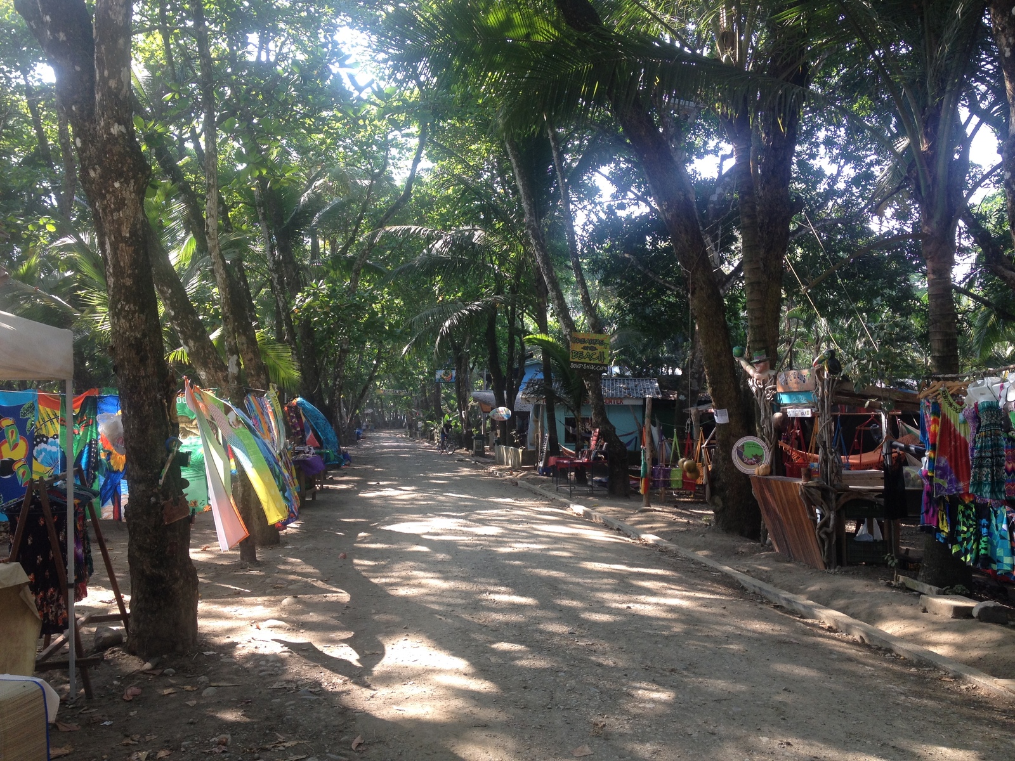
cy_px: 380
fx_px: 1026
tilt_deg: -1.0
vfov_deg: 40.7
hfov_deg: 52.6
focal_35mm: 35
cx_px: 508
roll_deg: -0.3
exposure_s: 1/136
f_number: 2.4
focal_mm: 4.28
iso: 50
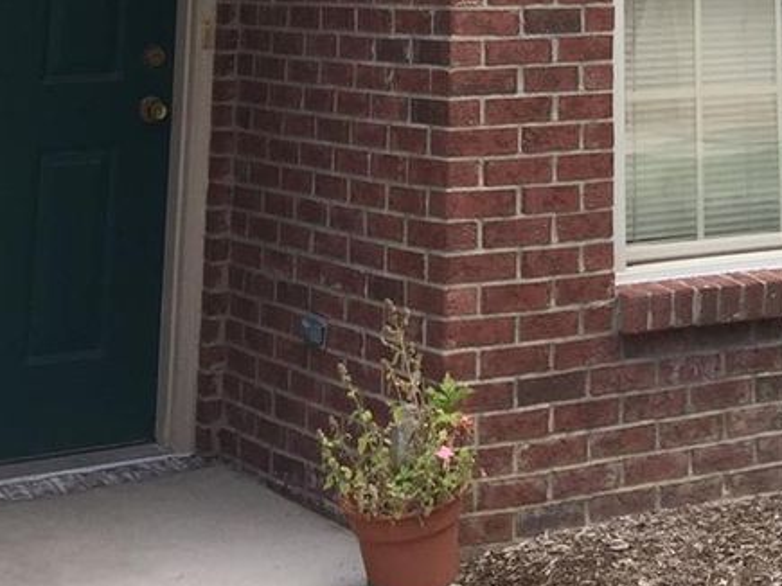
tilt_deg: +14.5
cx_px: 662
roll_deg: +0.2
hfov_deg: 21.2
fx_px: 2055
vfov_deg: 14.0
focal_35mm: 91
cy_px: -531
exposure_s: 1/542
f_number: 2.2
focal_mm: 4.15
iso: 32
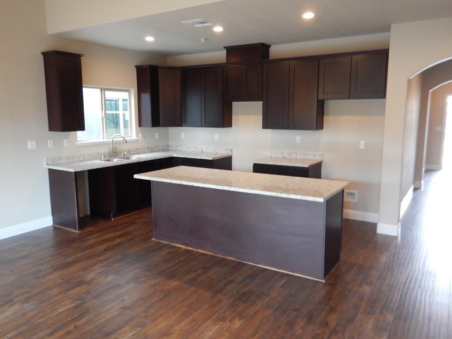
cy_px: 165
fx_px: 353
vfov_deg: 51.4
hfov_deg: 65.3
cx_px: 227
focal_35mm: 27
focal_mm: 4.3
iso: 400
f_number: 2.8
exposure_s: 1/50
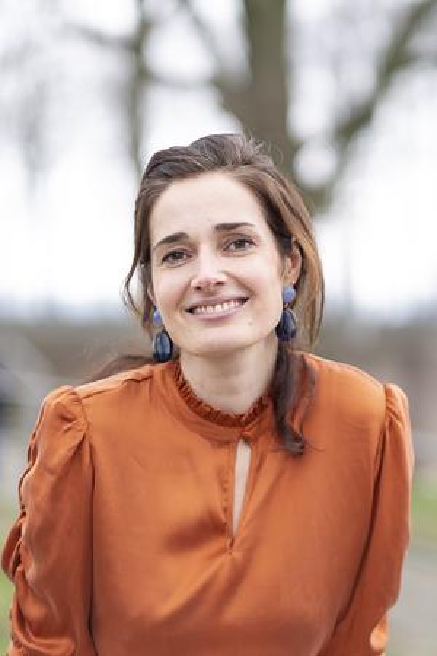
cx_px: 218
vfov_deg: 24.2
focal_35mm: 84
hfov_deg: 16.3
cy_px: 328
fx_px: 1529
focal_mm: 56
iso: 500
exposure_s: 1/1000
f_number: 1.2
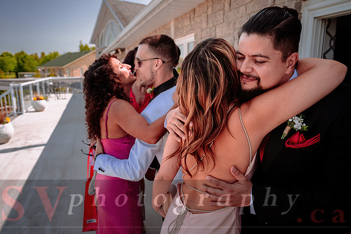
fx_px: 259
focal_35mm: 27
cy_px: 117
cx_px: 176
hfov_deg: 68.3
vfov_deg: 48.7
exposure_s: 1/640
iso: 320
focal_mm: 26
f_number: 4.5
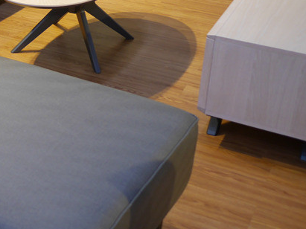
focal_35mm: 73
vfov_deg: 19.7
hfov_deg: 25.2
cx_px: -12
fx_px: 645
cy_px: 19
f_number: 1.7
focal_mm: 15
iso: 400
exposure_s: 1/60
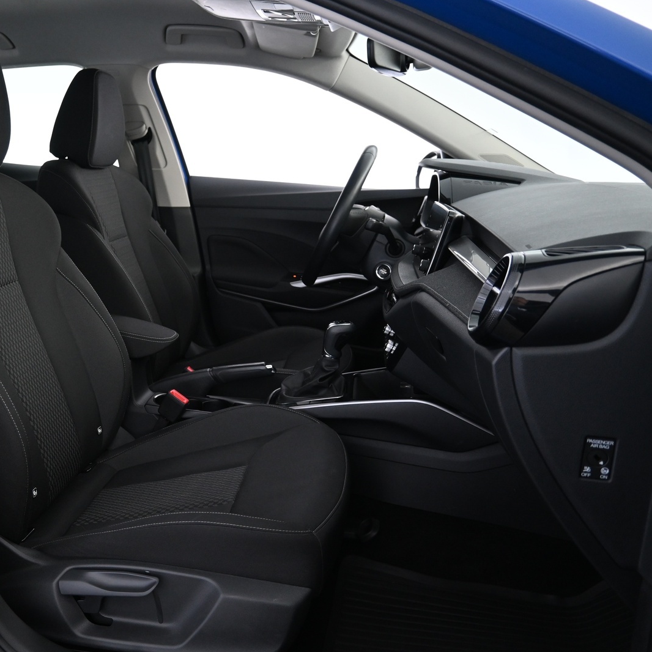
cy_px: 327
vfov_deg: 52.5
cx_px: 182
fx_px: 661
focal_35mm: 31
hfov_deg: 50.8
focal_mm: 16
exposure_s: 1/25
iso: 1100
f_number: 3.5
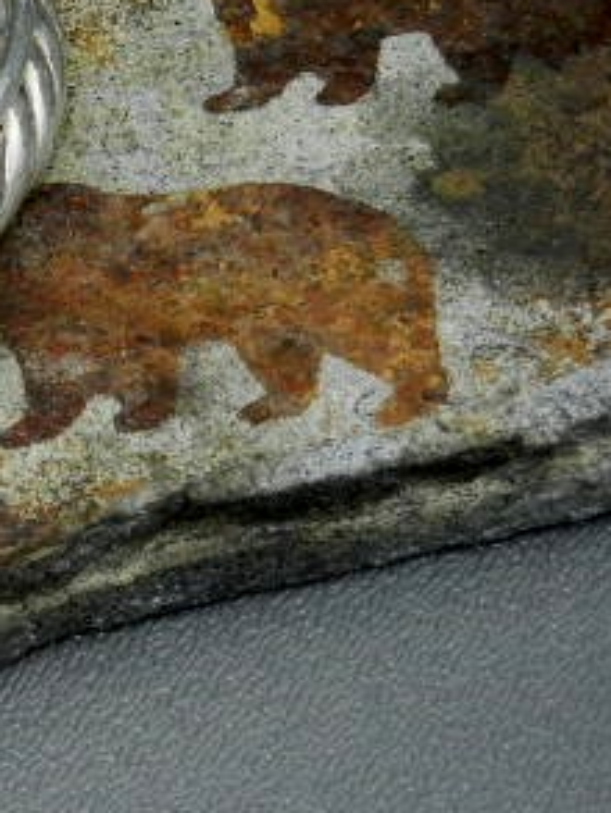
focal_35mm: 168
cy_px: 214
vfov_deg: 11.7
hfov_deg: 8.7
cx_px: -225
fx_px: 3951
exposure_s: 1/30
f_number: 4.3
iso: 632
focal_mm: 13.9
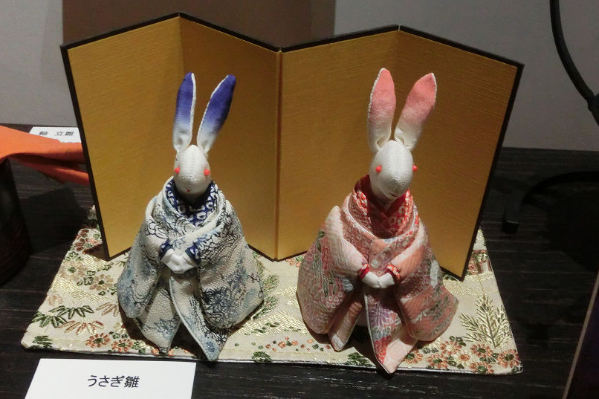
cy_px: 239
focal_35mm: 37
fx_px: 615
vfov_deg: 35.8
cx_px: 282
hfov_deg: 51.9
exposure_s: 1/80
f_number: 3
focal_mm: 5
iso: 800
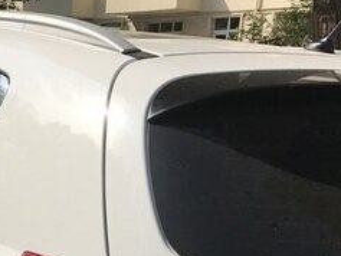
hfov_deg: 24.5
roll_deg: -2.9
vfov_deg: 17.6
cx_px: 56
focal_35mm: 78
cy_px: 342
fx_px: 769
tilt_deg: -18.1
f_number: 1.8
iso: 20
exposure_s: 1/3831
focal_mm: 3.99
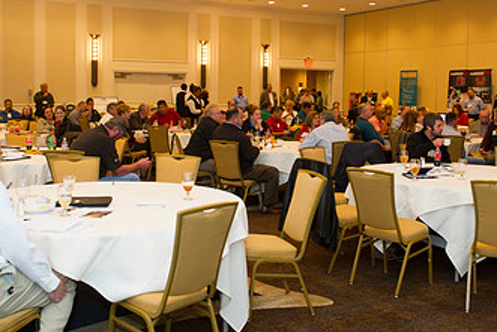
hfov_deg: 46.4
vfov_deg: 31.8
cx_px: 242
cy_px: 122
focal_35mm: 42
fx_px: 580
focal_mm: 24
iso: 1600
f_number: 3.5
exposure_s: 1/60
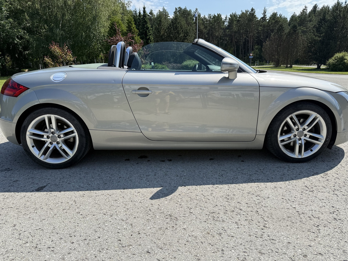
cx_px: 174
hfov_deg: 71.6
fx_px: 241
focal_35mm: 24
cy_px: 130
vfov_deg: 56.8
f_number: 1.78
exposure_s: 1/4167
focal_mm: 6.76
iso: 80
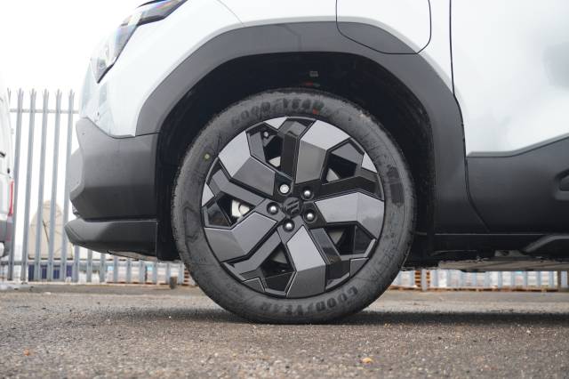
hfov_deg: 42.3
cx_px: 284
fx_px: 735
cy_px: 190
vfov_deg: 28.9
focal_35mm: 46
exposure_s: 1/60
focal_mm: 31
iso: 500
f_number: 4.5
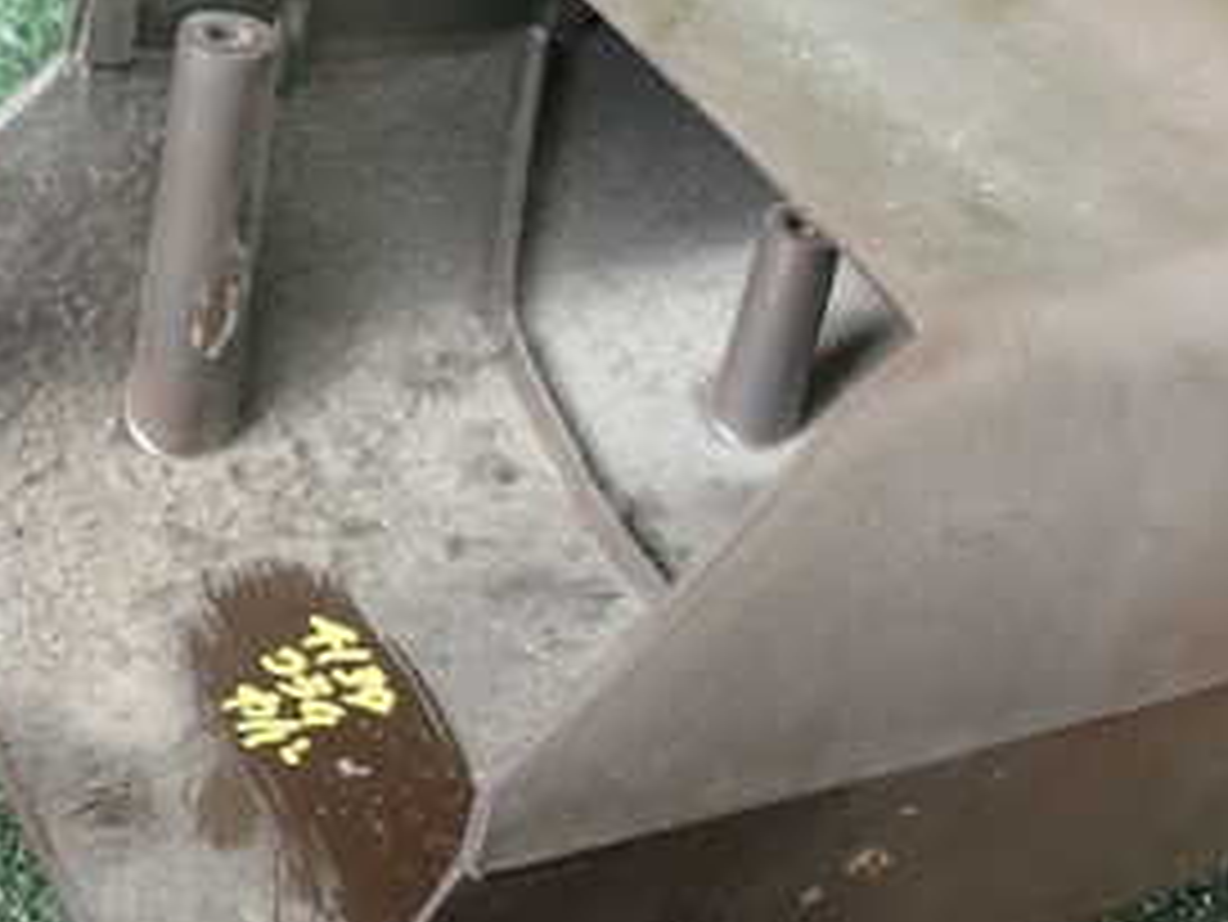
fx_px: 2342
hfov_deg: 29.2
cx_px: 796
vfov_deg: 22.2
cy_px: 387
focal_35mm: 66
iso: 200
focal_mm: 5.4
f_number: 2.3
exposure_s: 1/30
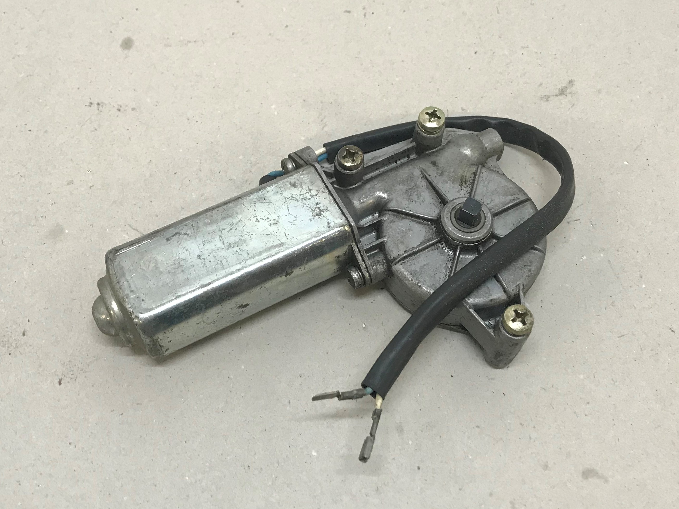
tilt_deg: -61.5
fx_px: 549
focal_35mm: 28
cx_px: 340
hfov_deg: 63.4
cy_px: 254
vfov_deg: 49.7
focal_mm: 3.99
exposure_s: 1/33
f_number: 1.8
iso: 25
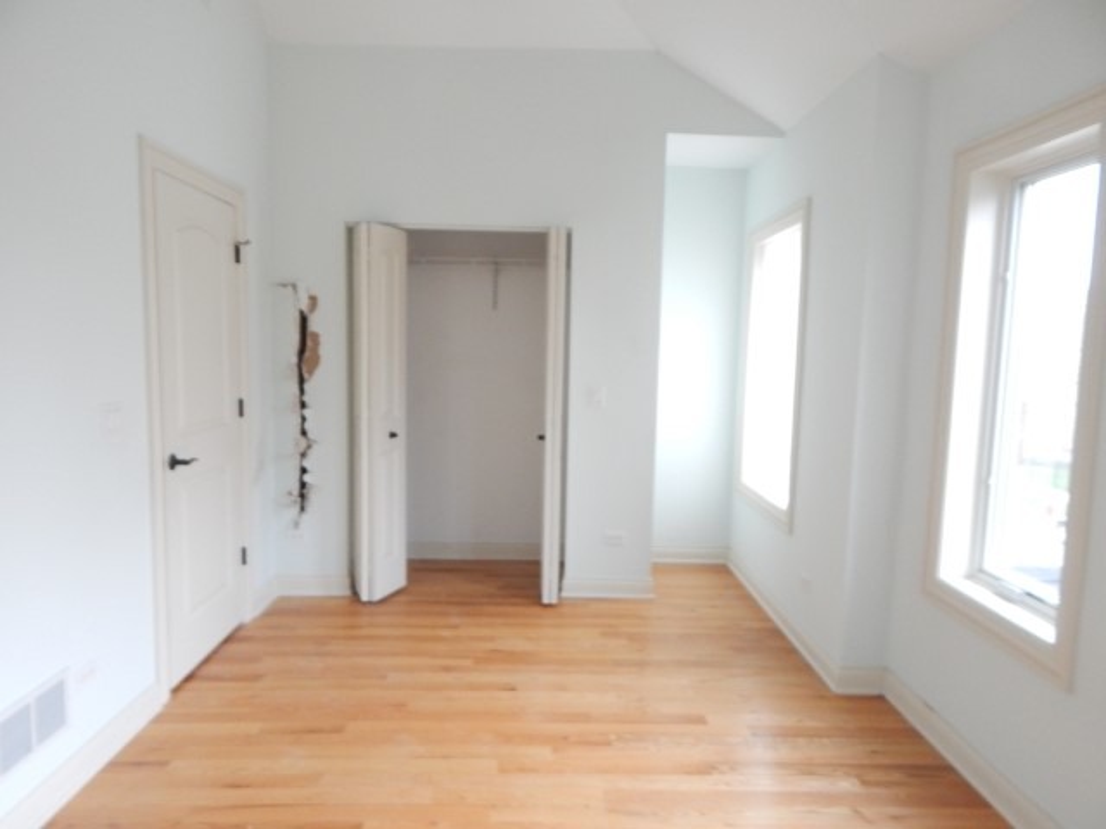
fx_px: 703
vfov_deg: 61.1
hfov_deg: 76.4
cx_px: 553
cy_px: 414
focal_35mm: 22
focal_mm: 4
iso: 400
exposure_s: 1/60
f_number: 3
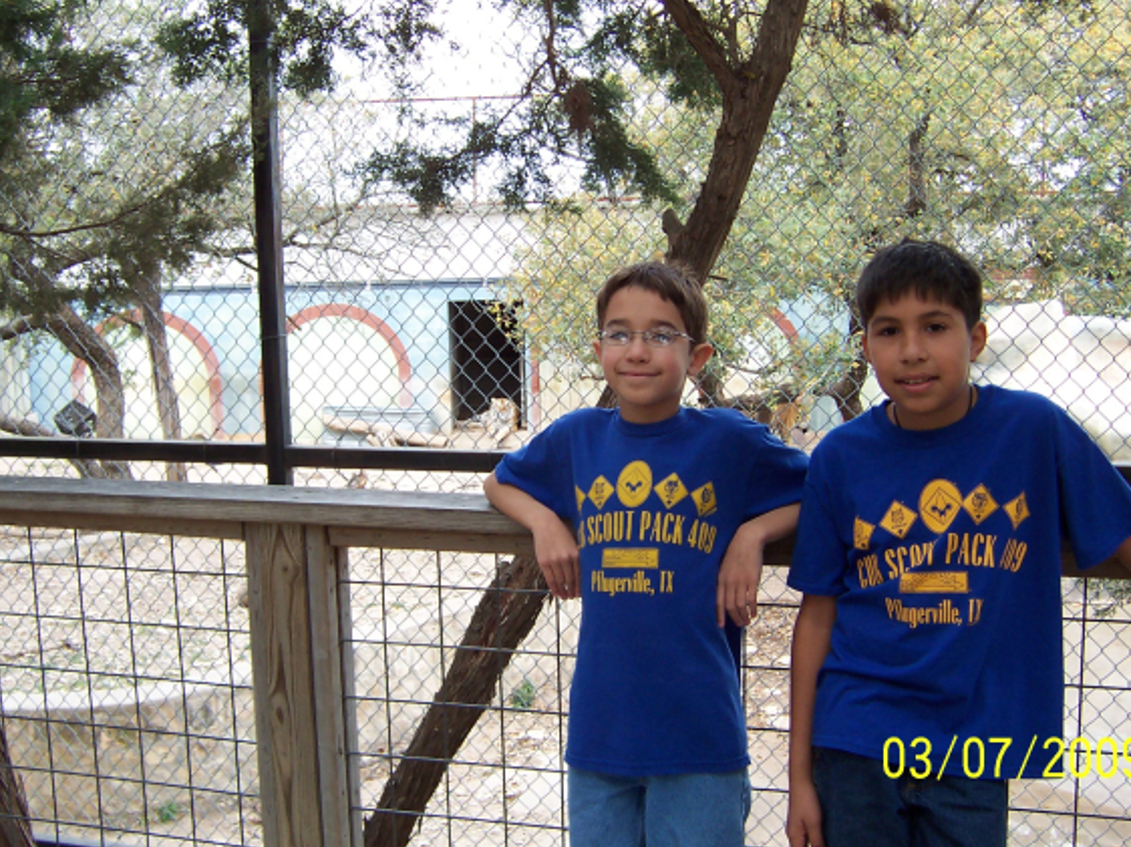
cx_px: 572
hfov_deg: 45.8
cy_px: 396
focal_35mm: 41
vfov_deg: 35.1
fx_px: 1339
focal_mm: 5.6
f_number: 3.4
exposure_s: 1/125
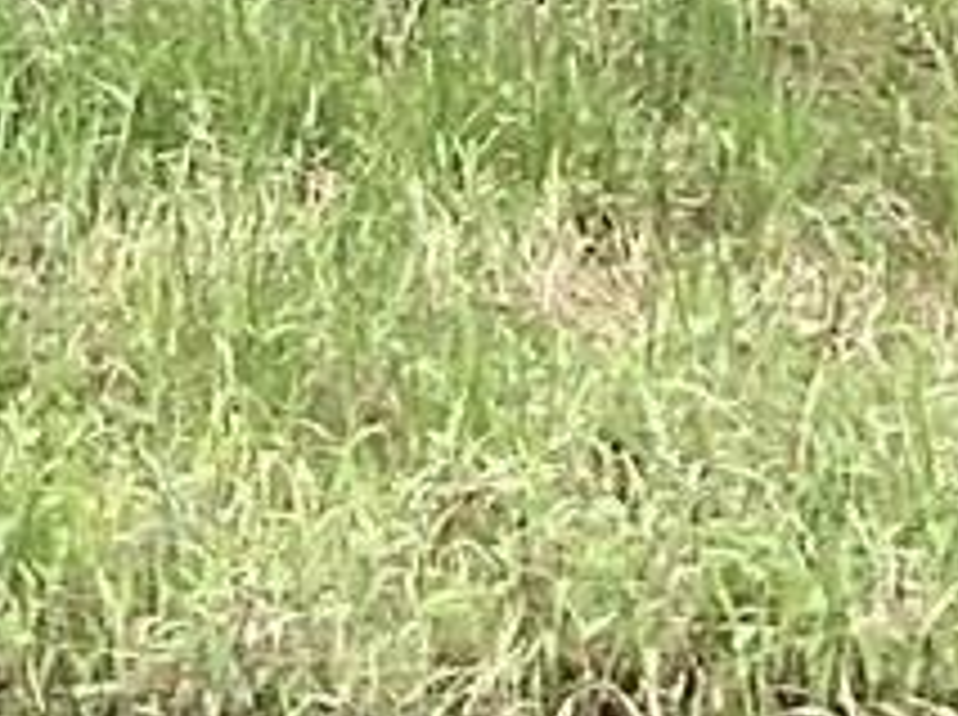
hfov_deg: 8.2
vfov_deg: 5.7
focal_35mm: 238
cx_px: -508
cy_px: -1599
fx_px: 6576
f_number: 2.4
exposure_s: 1/120
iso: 25
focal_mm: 3.3
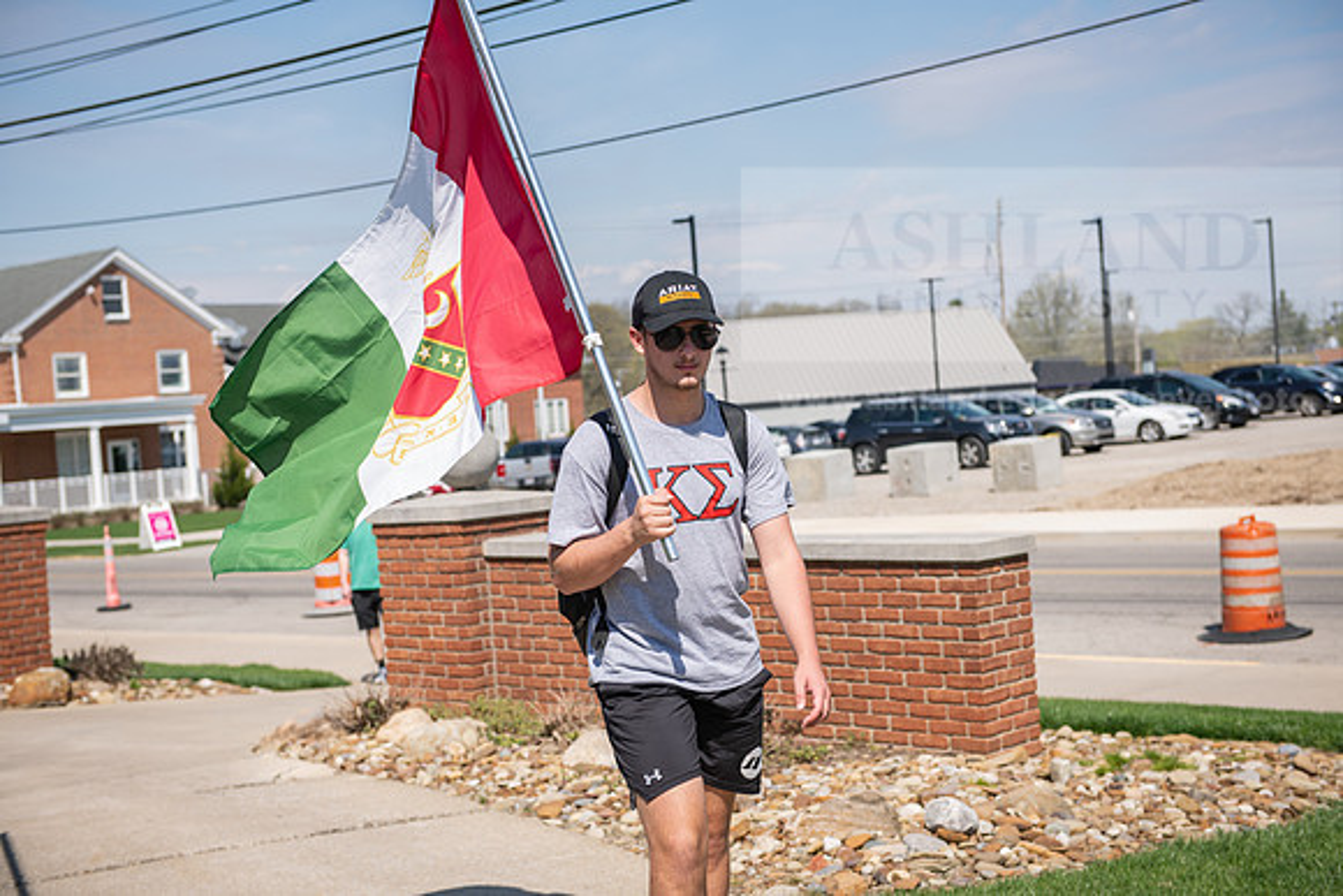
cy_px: 448
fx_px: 2090
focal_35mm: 56
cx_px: 672
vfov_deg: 24.2
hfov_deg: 35.6
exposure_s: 1/800
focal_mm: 56
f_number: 4
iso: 100
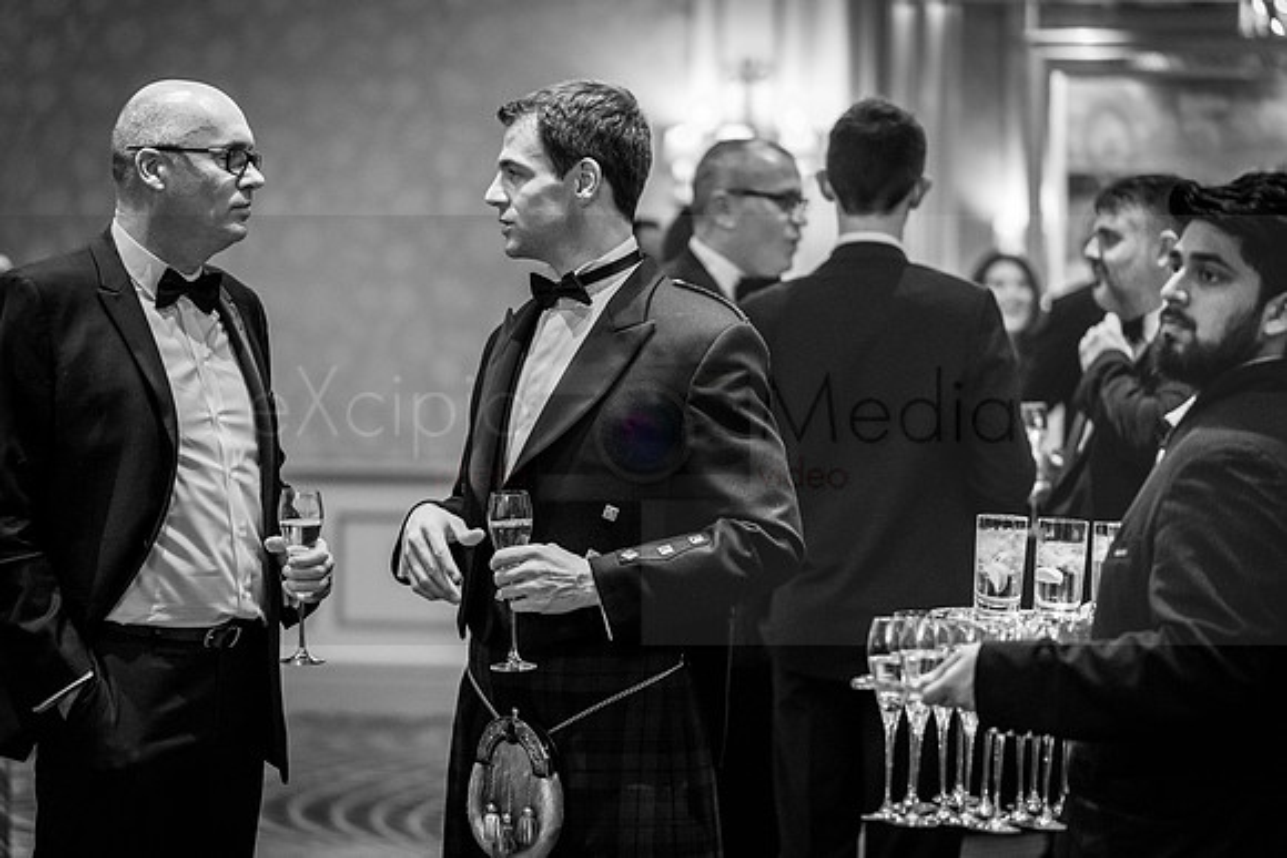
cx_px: 630
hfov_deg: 15.8
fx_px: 4649
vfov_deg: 10.6
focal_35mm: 130
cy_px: 423
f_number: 2.8
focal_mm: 127
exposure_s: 1/160
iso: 6400
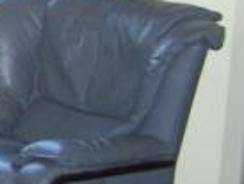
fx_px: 1143
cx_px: -263
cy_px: 65
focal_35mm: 162
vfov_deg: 9.2
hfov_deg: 11.0
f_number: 2.8
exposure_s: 1/60
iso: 140
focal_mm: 6.3
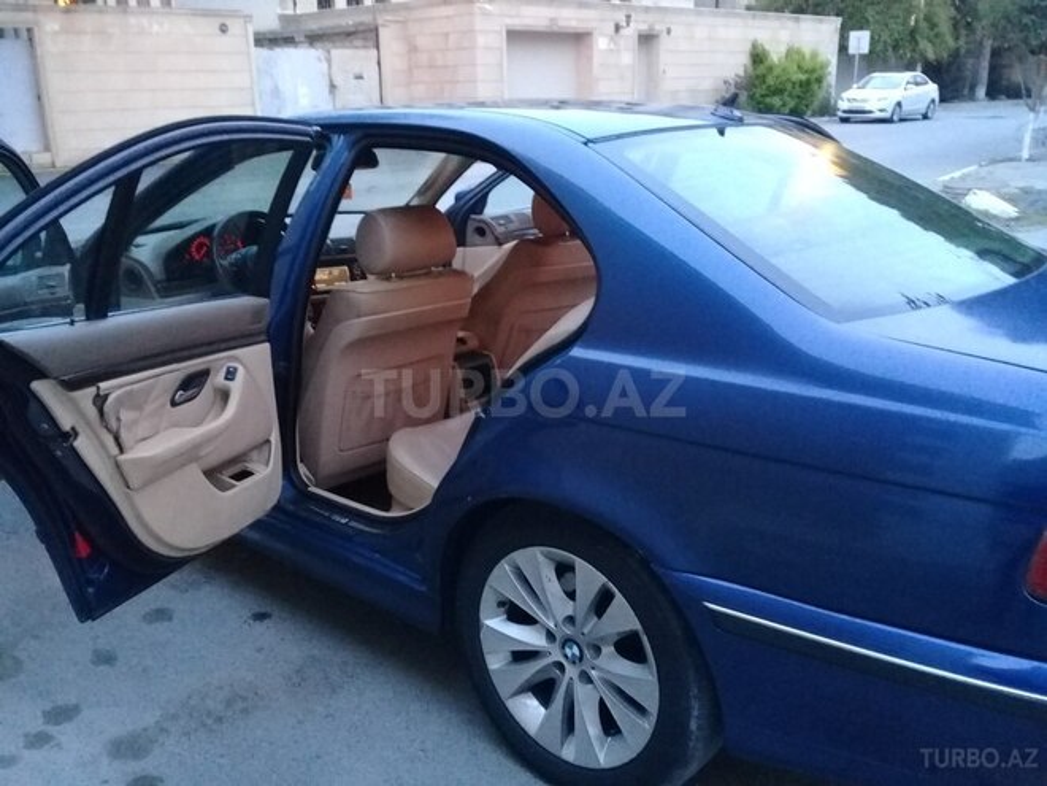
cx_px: 524
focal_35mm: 31
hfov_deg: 58.4
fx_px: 938
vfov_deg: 45.4
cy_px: 393
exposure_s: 1/17
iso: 500
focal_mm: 3.3
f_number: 2.2
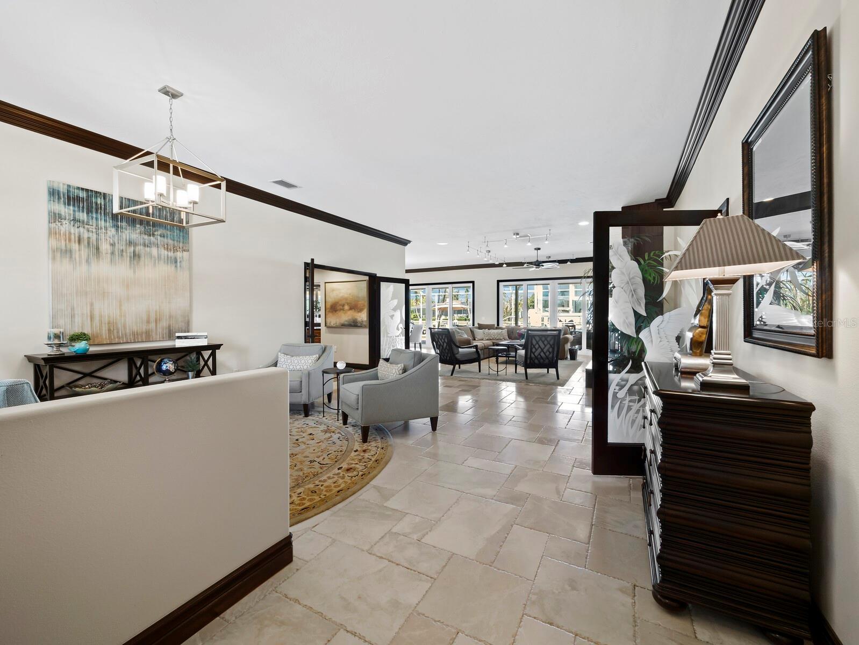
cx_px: 430
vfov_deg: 85.7
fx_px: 348
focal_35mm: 14
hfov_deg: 102.0
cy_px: 322
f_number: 11
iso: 400
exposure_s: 1/1.67
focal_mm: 7
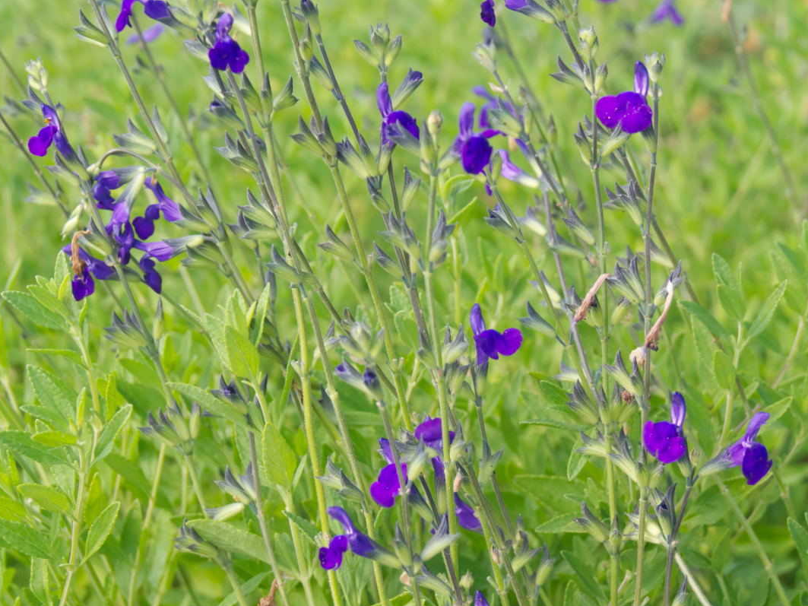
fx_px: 2090
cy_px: 303
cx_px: 450
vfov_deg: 16.5
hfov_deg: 21.9
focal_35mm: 90
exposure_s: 1/320
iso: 1250
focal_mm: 55
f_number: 10
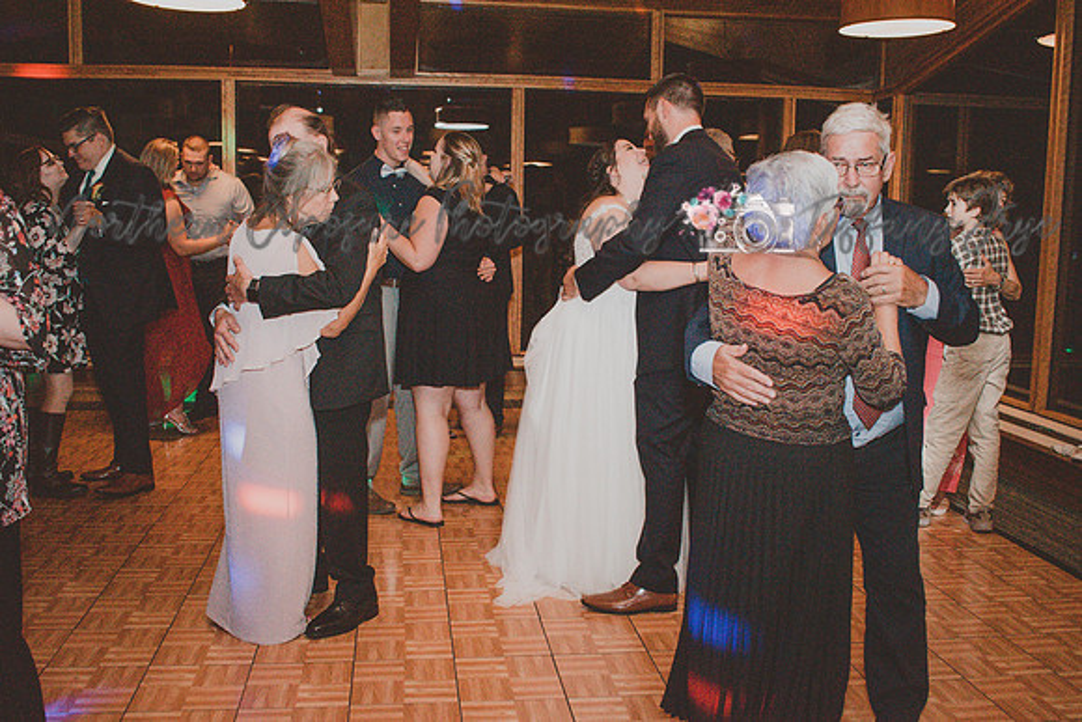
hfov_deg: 53.1
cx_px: 541
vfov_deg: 36.9
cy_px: 361
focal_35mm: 36
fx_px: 1082
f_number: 3.8
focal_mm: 24
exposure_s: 1/60
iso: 6400
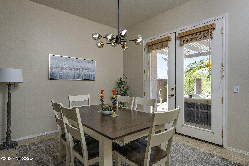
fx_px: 124
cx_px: 124
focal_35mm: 18
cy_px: 83
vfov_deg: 67.4
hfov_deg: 90.0
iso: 200
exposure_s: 1/160
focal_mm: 12
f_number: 7.1
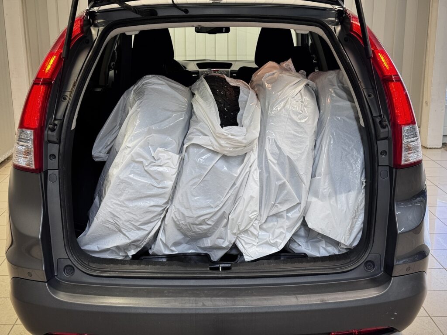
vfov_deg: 30.3
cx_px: 224
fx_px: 620
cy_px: 168
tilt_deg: -14.1
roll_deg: +0.4
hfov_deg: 39.7
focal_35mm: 48
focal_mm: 6.76
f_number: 1.78
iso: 64
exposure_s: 1/54
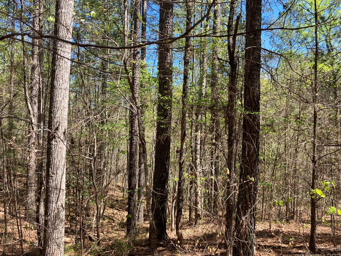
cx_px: 170
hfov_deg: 61.7
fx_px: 286
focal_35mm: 29
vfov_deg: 48.2
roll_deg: -0.8
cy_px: 132
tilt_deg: +2.8
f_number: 1.8
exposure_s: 1/408
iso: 32
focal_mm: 3.99
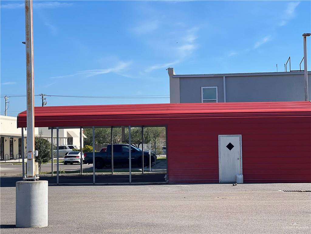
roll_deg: +1.0
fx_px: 692
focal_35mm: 77
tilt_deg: +1.8
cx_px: 156
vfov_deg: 19.1
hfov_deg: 25.3
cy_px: 117
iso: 32
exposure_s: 1/752
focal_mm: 9
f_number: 2.8
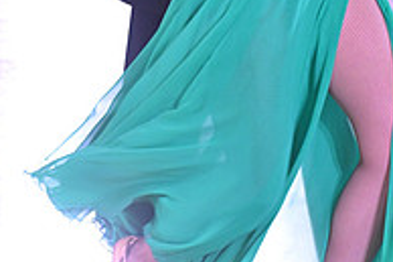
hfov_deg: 5.6
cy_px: -156
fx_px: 3981
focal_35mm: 365
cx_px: 303
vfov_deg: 3.7
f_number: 4.5
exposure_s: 1/400
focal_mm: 122
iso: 3200
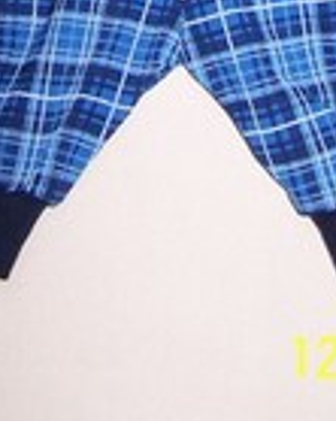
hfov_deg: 12.8
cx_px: 154
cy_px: -230
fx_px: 1493
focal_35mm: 120
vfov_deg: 14.8
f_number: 2.8
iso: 80
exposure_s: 1/60
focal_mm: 6.3
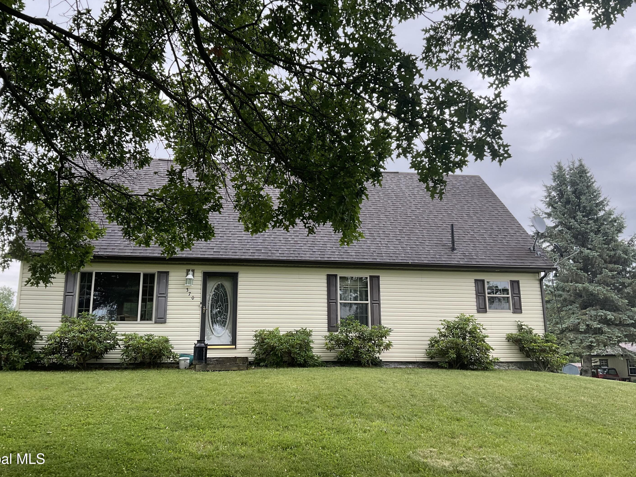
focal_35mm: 31
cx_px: 310
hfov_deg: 58.3
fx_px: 570
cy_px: 227
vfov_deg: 45.4
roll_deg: -0.8
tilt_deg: +13.6
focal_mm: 3
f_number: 1.8
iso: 16
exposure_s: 1/165
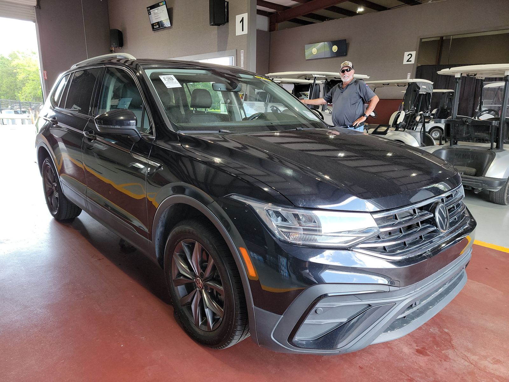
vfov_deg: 56.8
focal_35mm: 24
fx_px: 353
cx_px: 254
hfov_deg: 71.6
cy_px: 191
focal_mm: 6.7
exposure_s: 1/59
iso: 164
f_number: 1.8
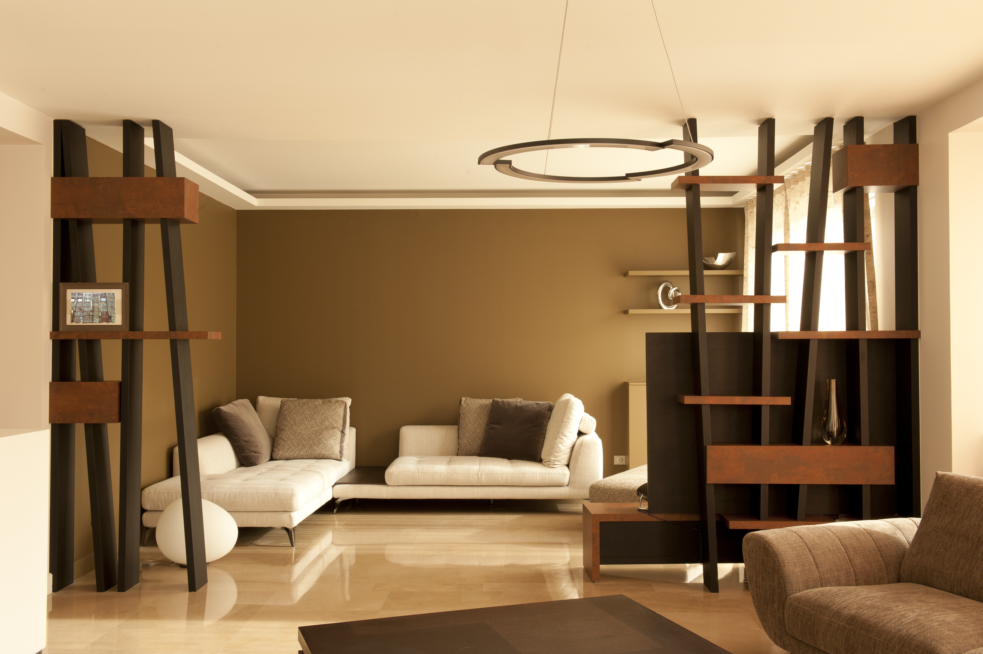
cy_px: 327
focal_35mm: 35
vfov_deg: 37.8
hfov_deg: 54.5
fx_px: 955
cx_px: 492
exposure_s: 1/3
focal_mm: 35
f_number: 14
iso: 200
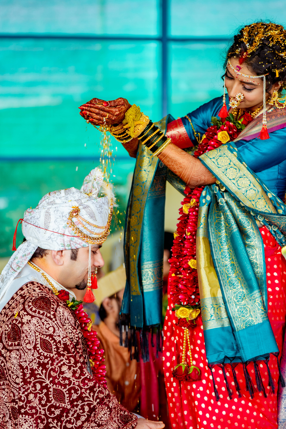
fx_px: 1215
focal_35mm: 102
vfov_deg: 20.0
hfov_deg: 13.4
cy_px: 217
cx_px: 155
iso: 125
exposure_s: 1/160
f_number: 2.8
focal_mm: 86
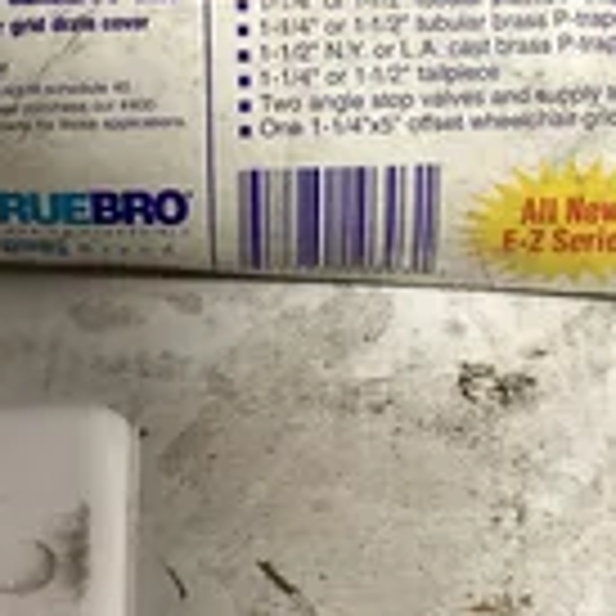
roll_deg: +1.2
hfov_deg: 21.7
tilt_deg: -35.3
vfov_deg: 20.8
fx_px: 1611
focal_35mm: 80
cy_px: -31
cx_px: 315
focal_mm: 3.3
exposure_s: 1/50
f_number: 2.4
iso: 200
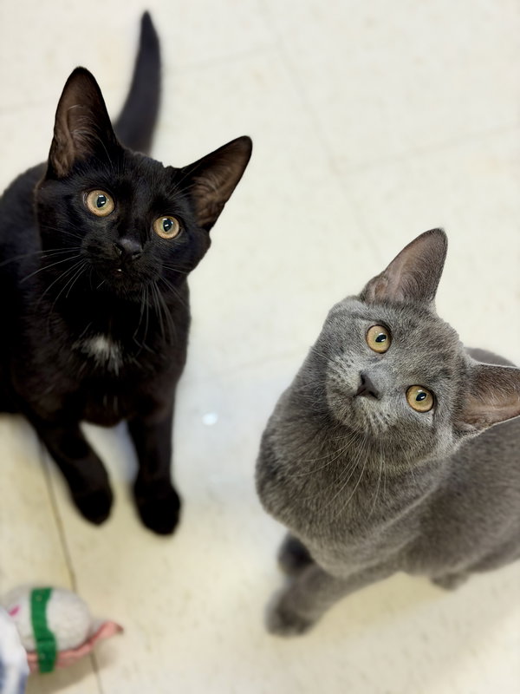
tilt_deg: -63.1
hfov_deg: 30.3
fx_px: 961
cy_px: 347
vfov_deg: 39.7
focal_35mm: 48
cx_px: 260
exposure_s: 1/60
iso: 64
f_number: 1.78
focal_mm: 6.76
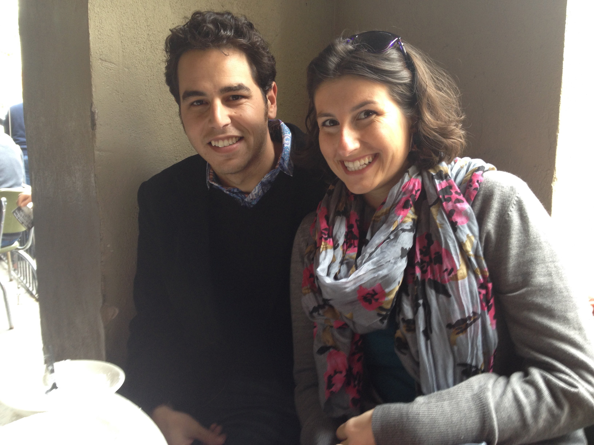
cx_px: 297
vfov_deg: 40.7
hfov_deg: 52.6
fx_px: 601
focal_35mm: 35
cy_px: 222
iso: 50
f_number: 2.4
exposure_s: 1/24
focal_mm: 4.28
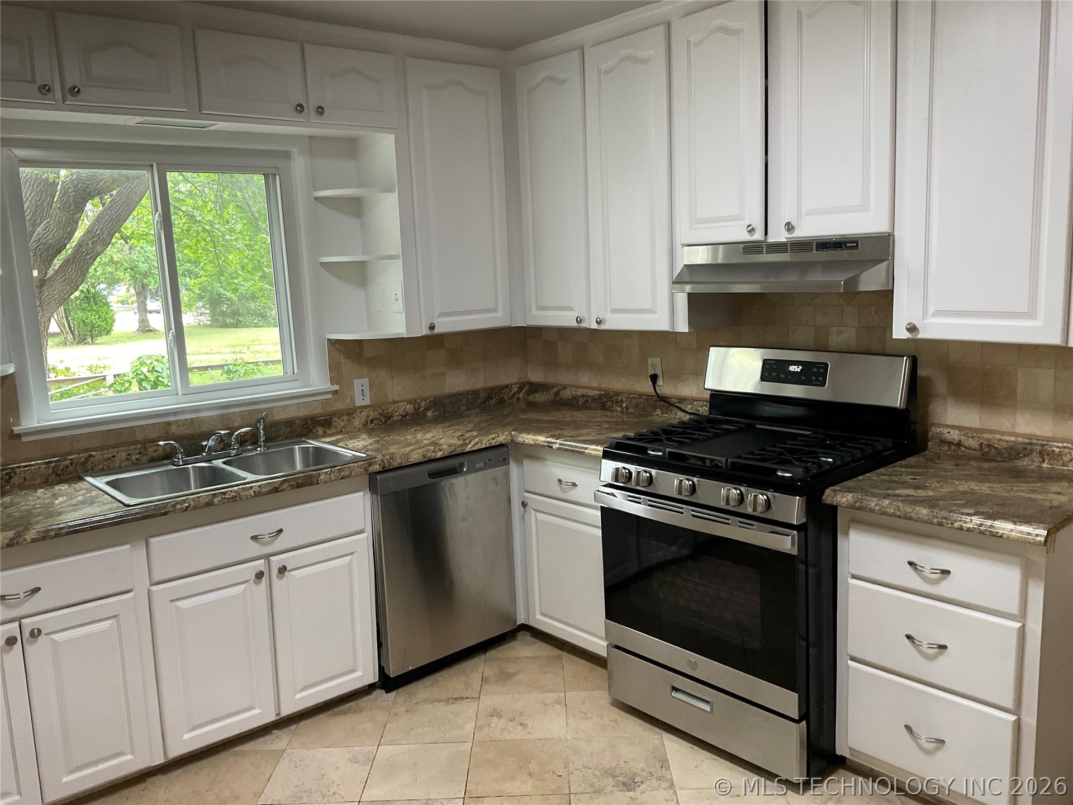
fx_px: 899
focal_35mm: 29
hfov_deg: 61.7
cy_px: 402
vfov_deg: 48.2
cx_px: 536
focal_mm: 3
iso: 100
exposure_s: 1/60
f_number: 1.8
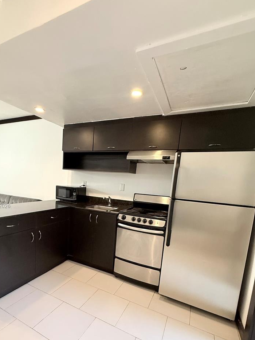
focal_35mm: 18
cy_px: 206
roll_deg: -4.2
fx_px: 177
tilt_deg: -7.2
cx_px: 106
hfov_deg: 71.1
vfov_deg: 86.5
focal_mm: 2.22
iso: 500
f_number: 2.2
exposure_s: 1/60
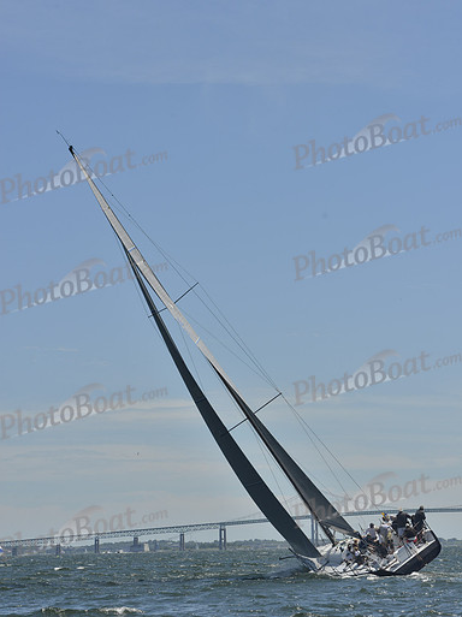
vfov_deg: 17.7
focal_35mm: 111
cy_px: 330
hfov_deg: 13.3
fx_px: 1978
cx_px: 230
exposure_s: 1/1250
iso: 280
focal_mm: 102
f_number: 10
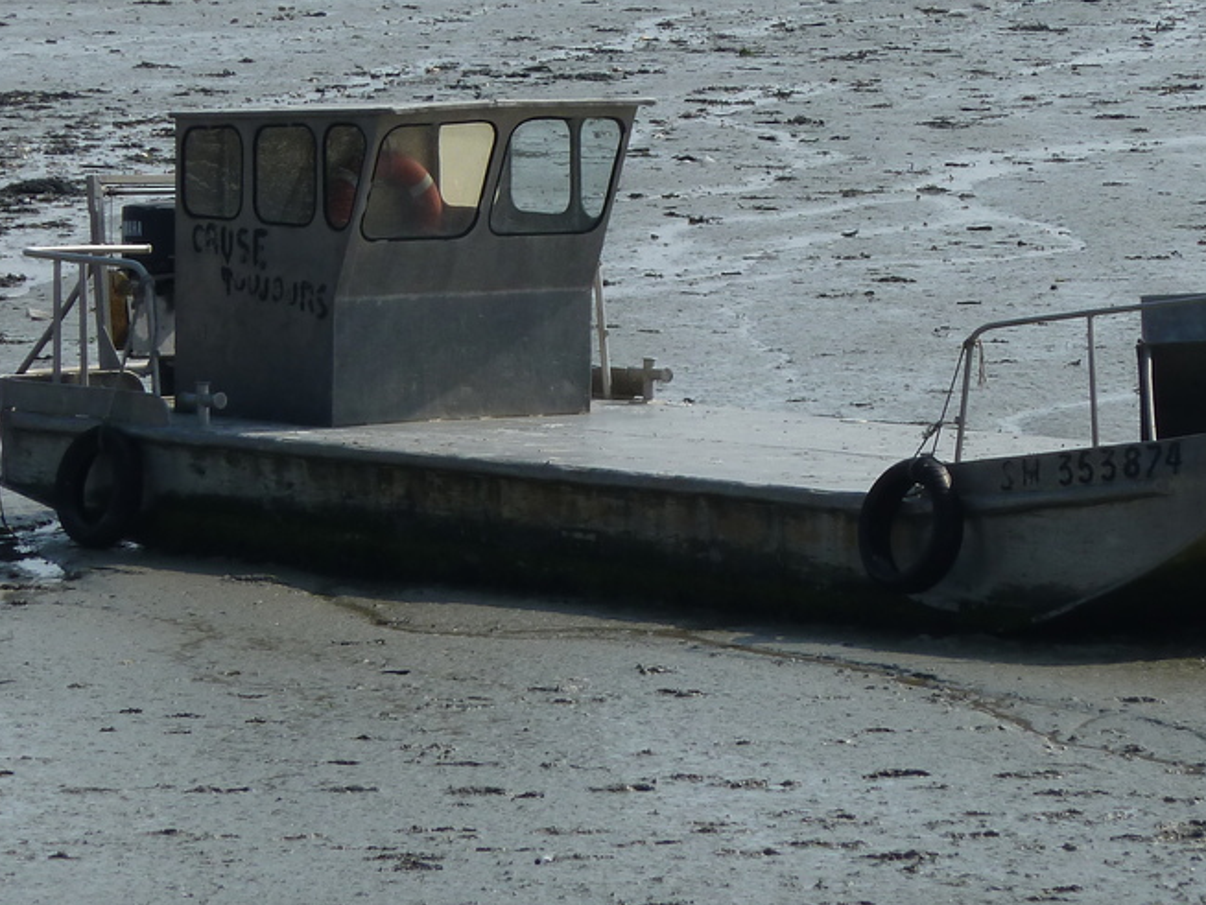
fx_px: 16624
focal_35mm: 477
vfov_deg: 3.1
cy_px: 284
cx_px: 710
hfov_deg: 4.2
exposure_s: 1/640
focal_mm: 42.6
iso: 80
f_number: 5.6
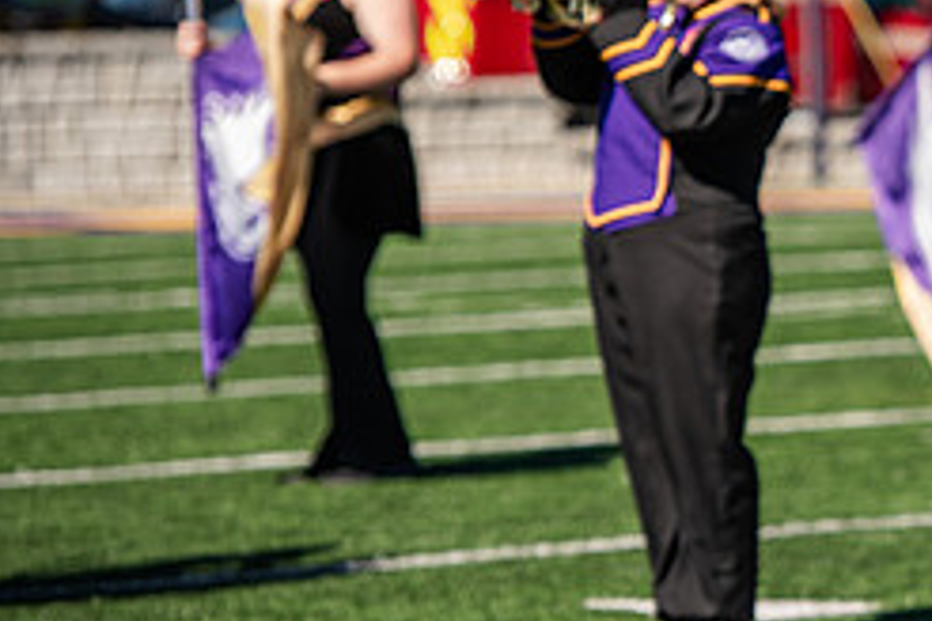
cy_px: 252
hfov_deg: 5.6
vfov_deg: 3.8
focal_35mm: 366
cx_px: 1095
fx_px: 9475
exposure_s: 1/320
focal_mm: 155
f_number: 4
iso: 50
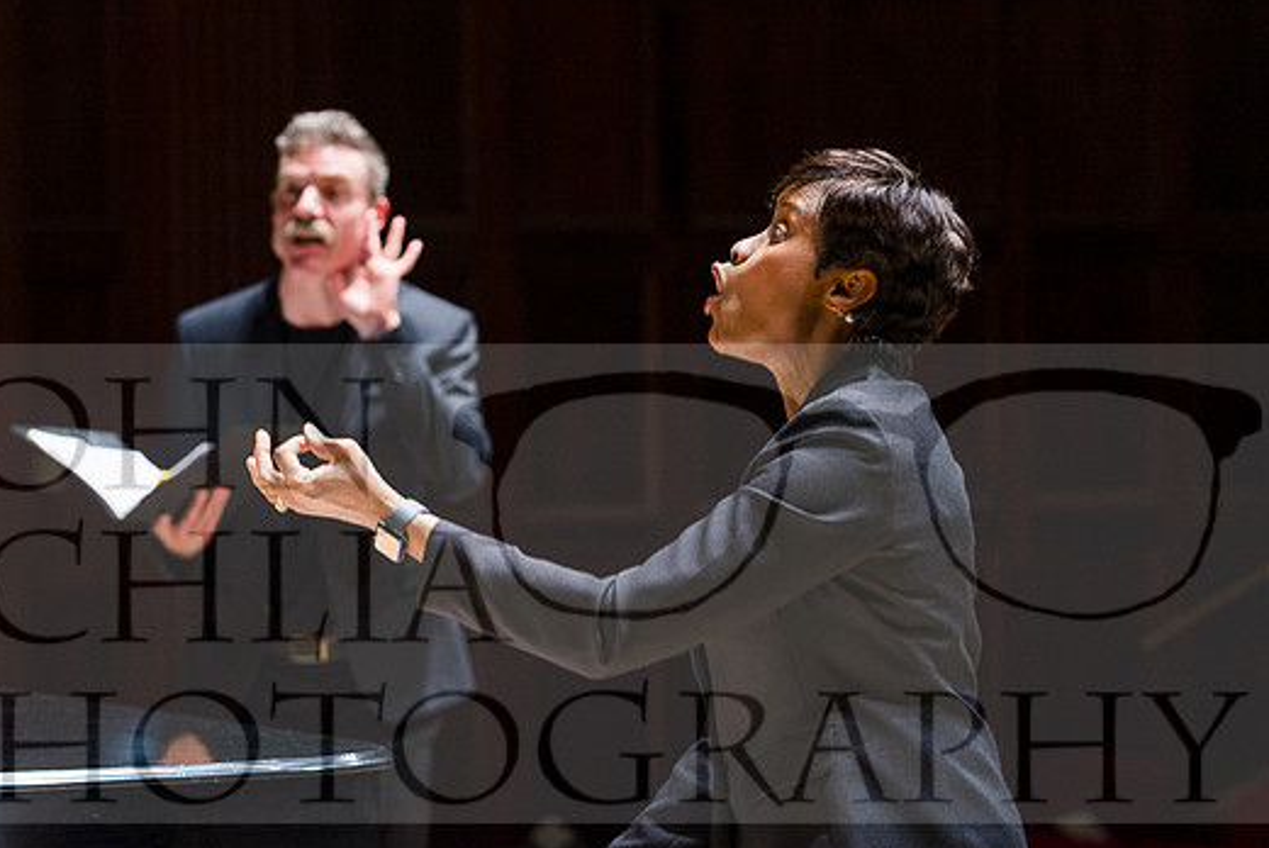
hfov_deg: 13.0
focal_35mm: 158
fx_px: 5572
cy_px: 452
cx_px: 577
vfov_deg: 8.7
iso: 1600
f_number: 5
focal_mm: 142
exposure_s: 1/125
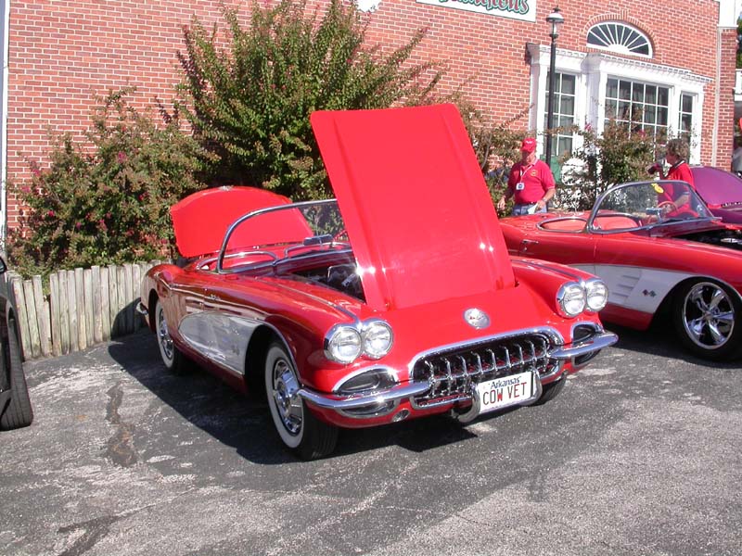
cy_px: 278
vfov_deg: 37.7
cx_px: 371
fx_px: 815
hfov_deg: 49.0
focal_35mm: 38
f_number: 6.7
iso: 100
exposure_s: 1/264
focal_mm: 7.85
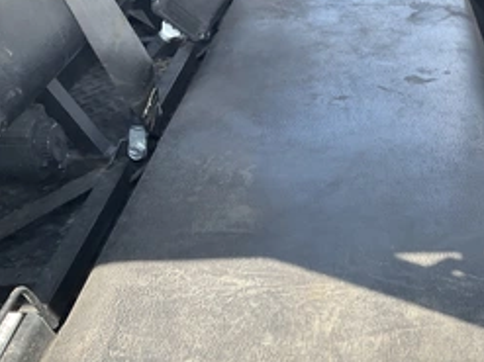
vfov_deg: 30.6
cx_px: 359
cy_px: 249
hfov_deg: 39.4
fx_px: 657
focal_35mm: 47
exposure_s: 1/358
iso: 25
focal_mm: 3
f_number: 1.8
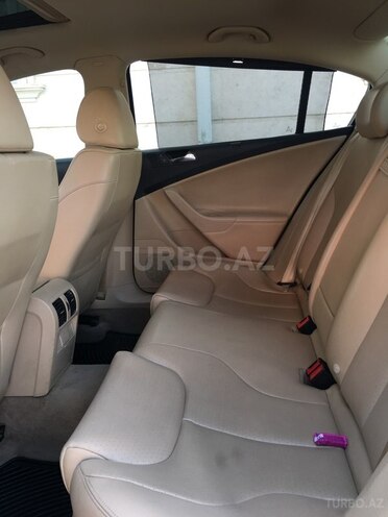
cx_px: 194
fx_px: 433
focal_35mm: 29
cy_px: 258
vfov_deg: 61.7
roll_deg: +2.9
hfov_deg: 48.2
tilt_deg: -15.1
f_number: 2.2
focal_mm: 4.15
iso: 40
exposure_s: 1/100
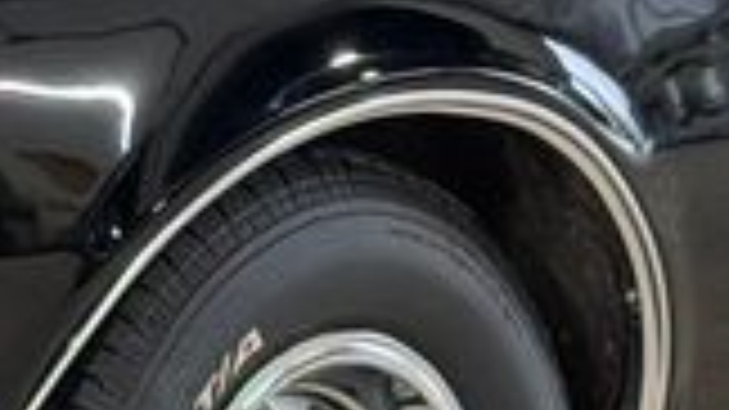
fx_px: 6377
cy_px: 32
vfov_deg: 3.7
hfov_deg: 6.5
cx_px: 140
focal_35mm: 330
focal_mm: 6.76
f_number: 1.78
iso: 125
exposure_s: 1/60
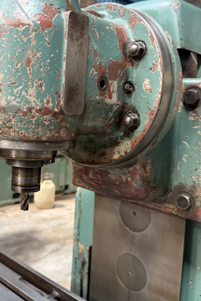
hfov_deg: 34.7
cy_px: 129
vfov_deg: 50.5
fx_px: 318
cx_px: 65
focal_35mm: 38
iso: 200
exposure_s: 1/61
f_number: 1.78
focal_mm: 6.76
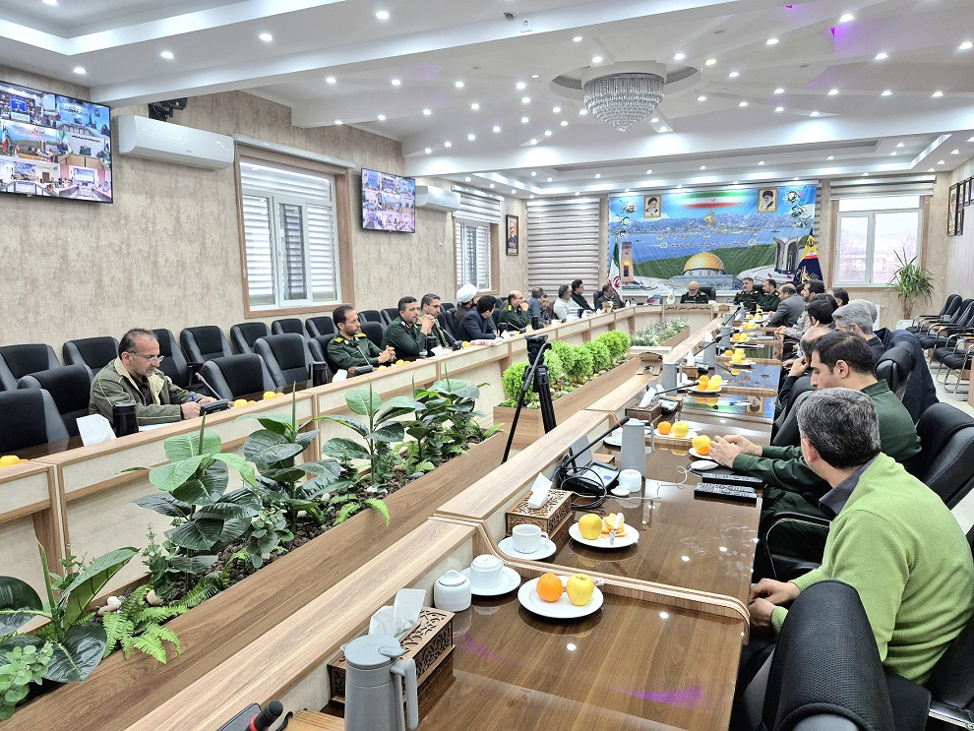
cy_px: 366
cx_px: 487
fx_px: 647
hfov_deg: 73.9
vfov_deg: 58.9
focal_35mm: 23
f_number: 1.8
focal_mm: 5.4
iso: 200
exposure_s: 1/100
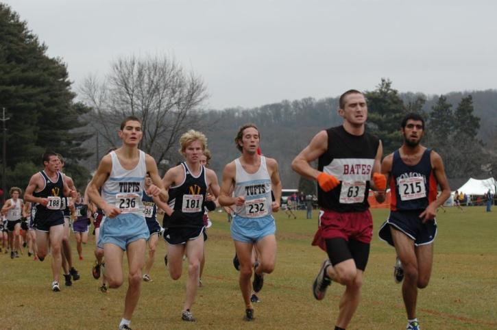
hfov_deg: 17.1
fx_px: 1655
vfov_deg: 11.4
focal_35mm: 120
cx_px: 248
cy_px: 165
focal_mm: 80
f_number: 4
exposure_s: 1/320
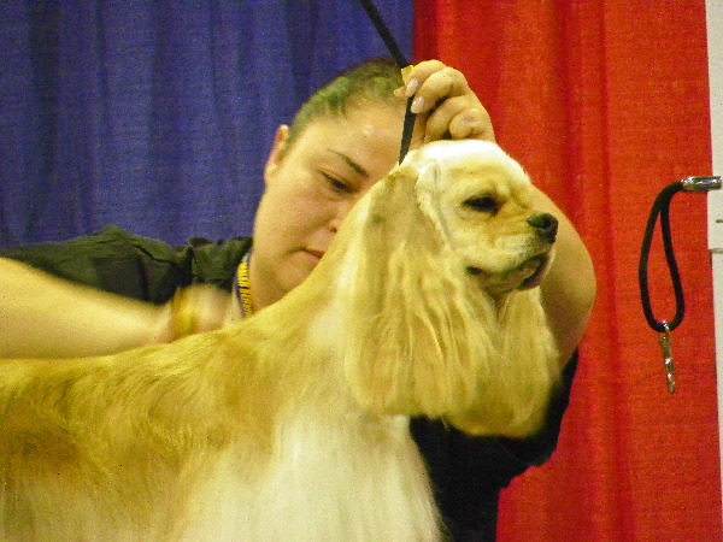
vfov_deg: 2.4
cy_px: 271
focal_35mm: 624
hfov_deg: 3.2
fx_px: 13033
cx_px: 362
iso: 800
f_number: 5
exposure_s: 1/30
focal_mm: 110.4
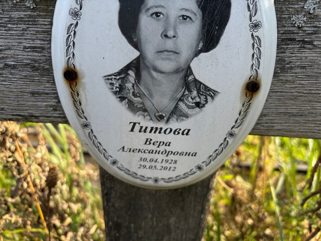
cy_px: 120
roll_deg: -3.4
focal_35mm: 26
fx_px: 241
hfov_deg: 67.3
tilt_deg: -31.0
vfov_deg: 53.1
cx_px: 160
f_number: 1.6
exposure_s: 1/584
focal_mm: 5.96
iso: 50
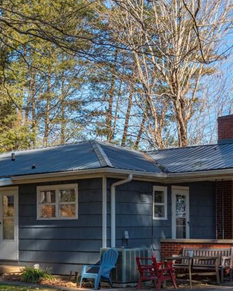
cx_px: 120
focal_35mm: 65
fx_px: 560
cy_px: 209
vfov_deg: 28.8
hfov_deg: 23.5
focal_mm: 32
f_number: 7.1
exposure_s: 1/500
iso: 320
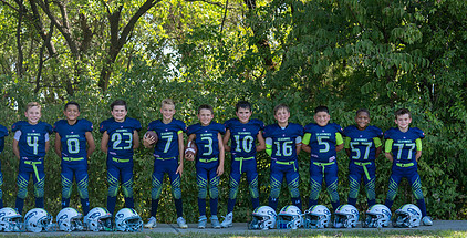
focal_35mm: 103
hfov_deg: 21.2
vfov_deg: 10.9
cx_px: 185
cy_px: 162
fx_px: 1248
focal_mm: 70
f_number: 4.5
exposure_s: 1/250
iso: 125
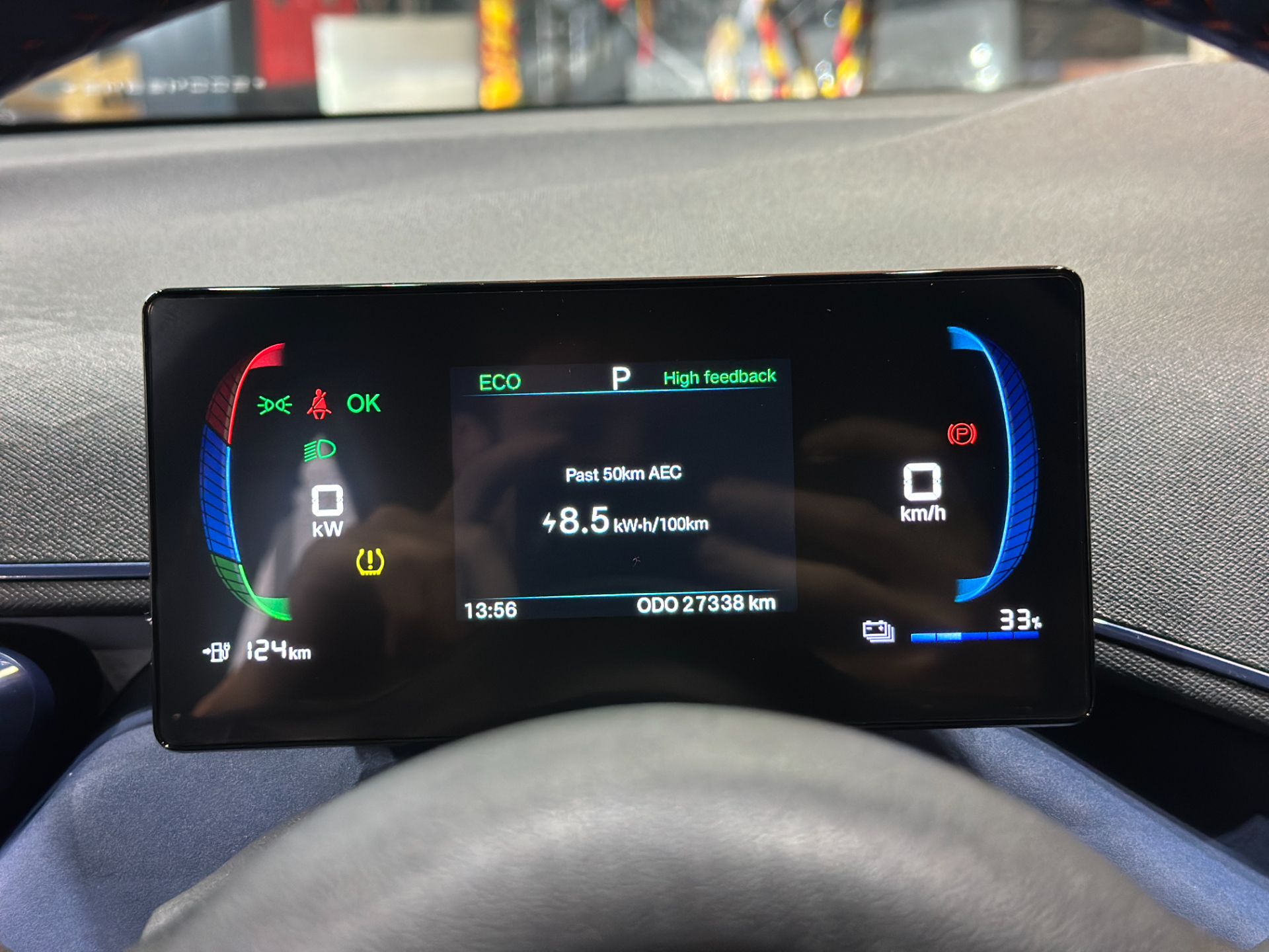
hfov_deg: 39.7
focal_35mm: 48
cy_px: 476
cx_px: 634
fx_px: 1760
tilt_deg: -15.5
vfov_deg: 30.3
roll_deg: +1.0
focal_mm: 6.86
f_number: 1.78
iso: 400
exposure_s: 1/40
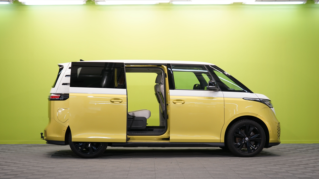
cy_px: 104
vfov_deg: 19.1
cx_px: 159
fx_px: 533
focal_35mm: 63
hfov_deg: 33.3
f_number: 5
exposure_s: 1/25
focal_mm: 60
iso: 320
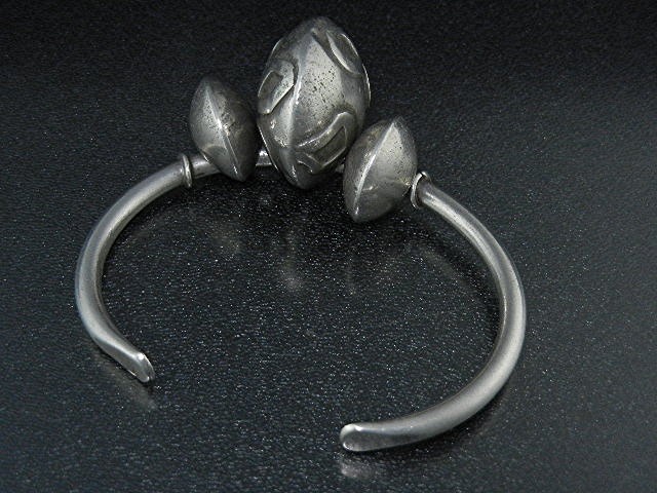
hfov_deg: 32.7
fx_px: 1120
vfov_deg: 24.8
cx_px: 328
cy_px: 246
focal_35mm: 59
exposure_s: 1/30
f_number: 8
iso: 800
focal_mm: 10.6
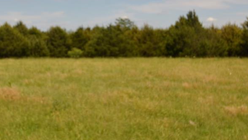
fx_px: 394
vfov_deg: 19.8
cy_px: 22
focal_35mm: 60
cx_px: 101
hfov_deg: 34.8
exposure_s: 1/320
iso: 100
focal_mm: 22
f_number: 9
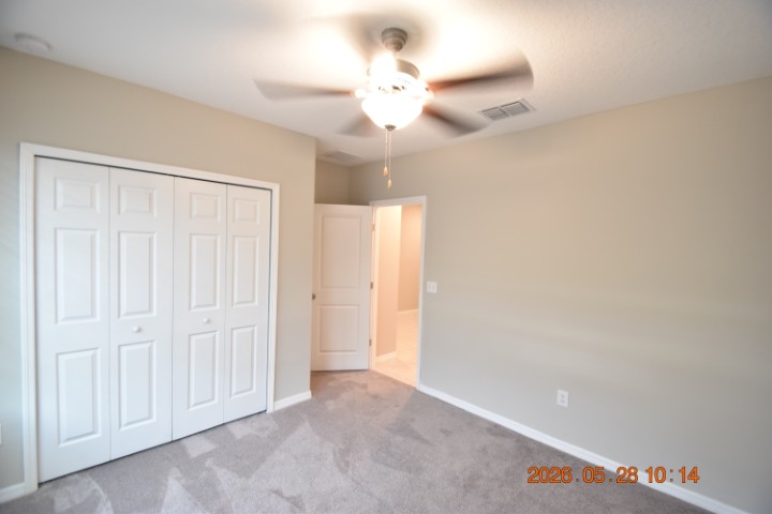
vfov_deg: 77.3
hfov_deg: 100.4
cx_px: 386
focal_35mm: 15
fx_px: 322
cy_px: 257
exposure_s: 1/30
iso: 800
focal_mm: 10
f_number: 3.5
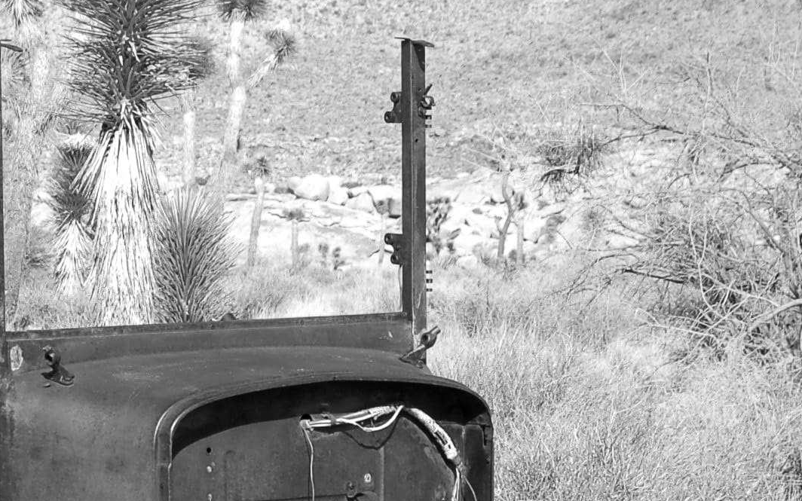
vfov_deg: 5.5
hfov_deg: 8.8
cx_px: 44
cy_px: 377
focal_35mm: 237
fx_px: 5190
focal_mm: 55
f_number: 9
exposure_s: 1/320
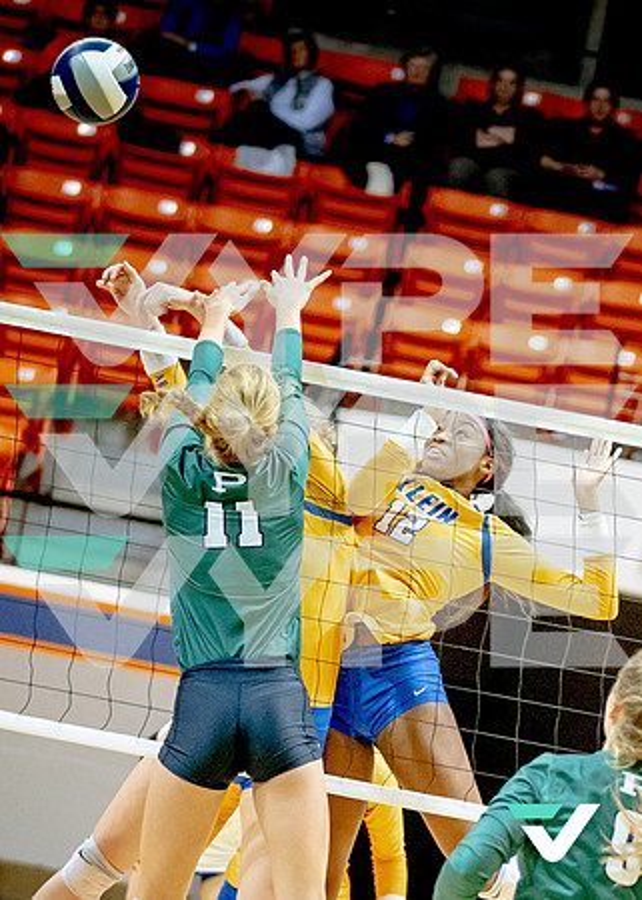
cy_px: 633
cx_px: 557
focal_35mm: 305
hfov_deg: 4.7
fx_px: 7784
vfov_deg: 6.6
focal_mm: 112
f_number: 2.8
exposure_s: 1/1500
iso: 4000
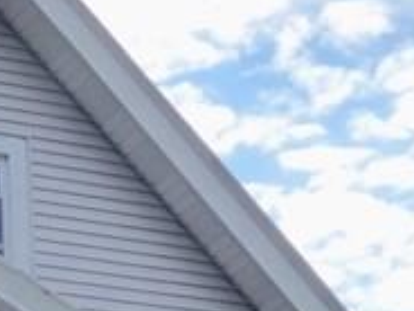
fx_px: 2260
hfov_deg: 10.1
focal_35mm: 189
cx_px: -248
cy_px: 663
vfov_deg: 7.5
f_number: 6.3
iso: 200
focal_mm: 5.97
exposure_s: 1/800
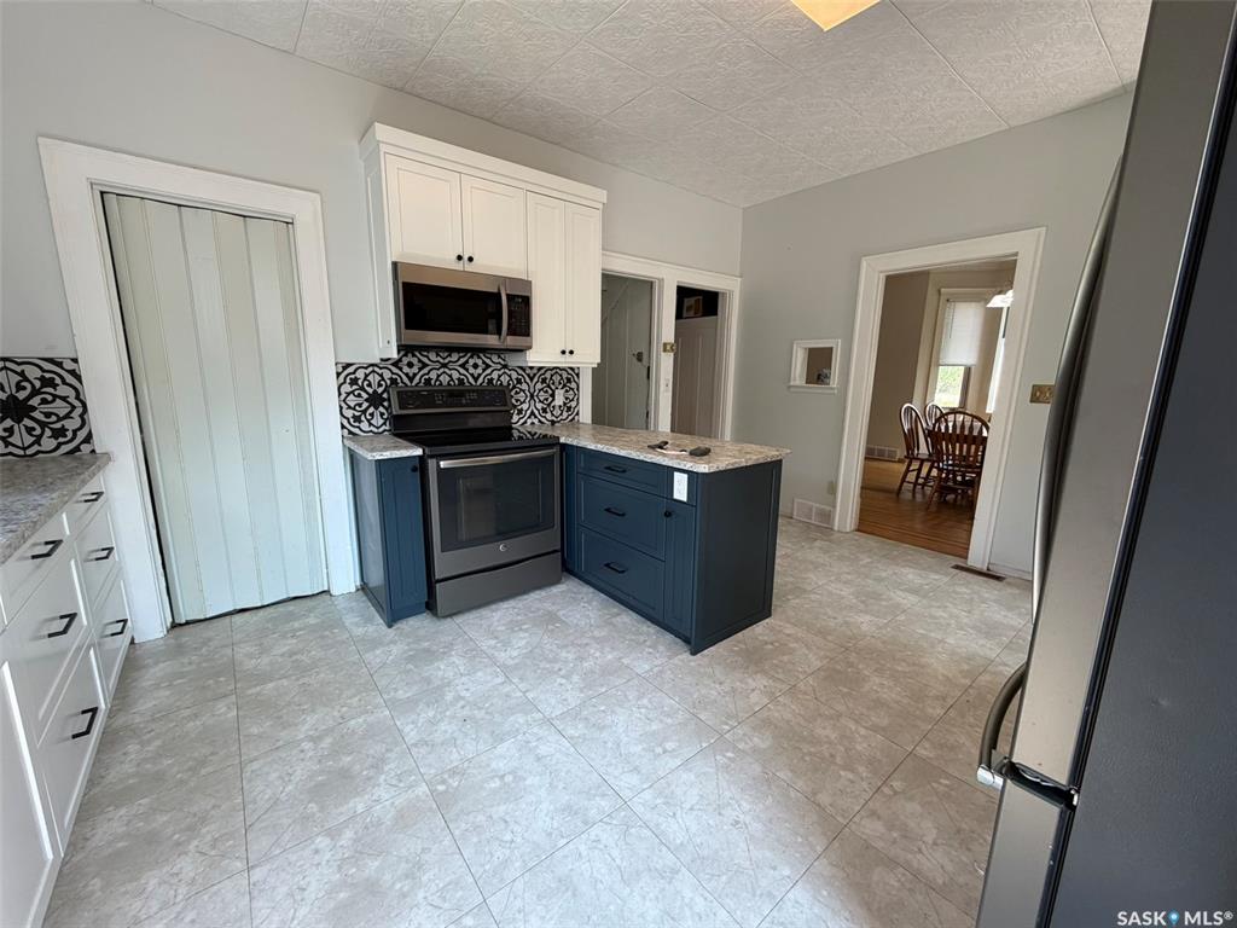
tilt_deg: -11.2
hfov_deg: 102.1
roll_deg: -0.2
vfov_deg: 85.7
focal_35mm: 14
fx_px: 500
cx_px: 618
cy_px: 464
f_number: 2.2
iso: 125
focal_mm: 2.22
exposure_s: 1/120
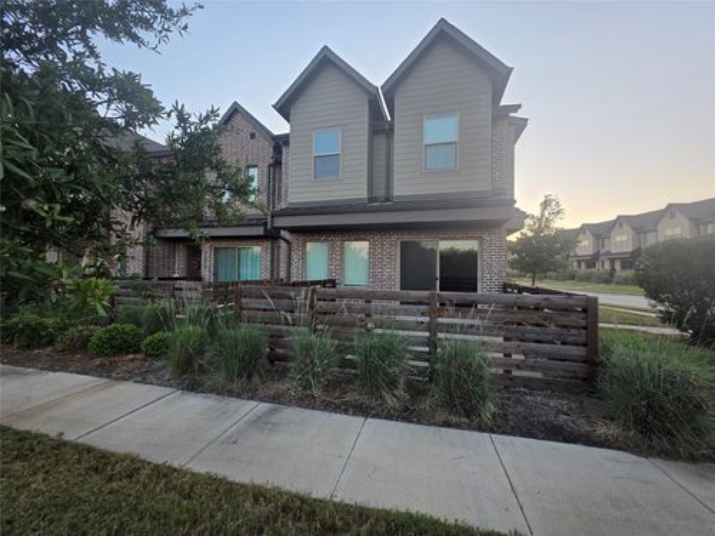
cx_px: 358
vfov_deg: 89.9
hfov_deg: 106.2
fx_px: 269
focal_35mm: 13
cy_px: 268
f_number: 1.9
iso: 50
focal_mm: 2.2
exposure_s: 1/120
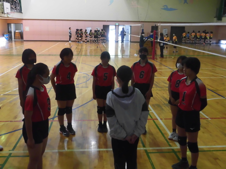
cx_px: 113
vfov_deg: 37.7
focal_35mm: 38
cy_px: 84
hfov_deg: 49.0
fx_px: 248
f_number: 3.7
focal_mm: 6.77
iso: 400
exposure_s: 1/40
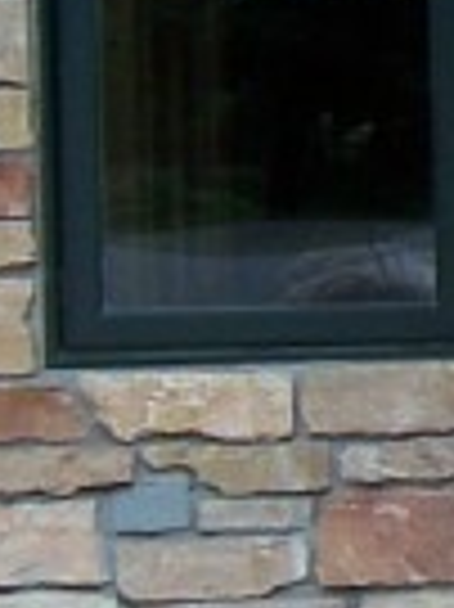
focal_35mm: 175
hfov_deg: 7.7
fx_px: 3065
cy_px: 77
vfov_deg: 11.2
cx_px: 1196
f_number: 2.8
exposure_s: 1/200
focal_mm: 3.8
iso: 64
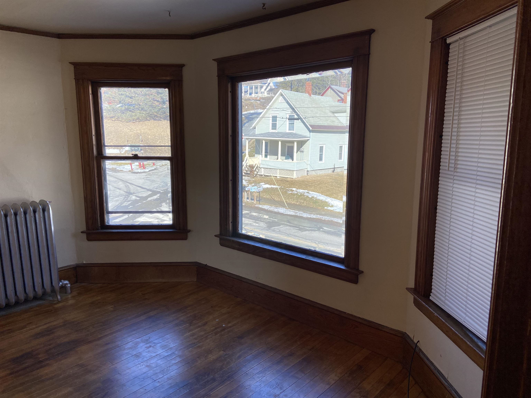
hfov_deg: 67.3
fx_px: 399
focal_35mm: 26
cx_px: 266
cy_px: 199
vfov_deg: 53.1
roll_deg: -1.6
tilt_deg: -10.2
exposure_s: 1/446
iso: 32
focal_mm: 4.25
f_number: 1.8
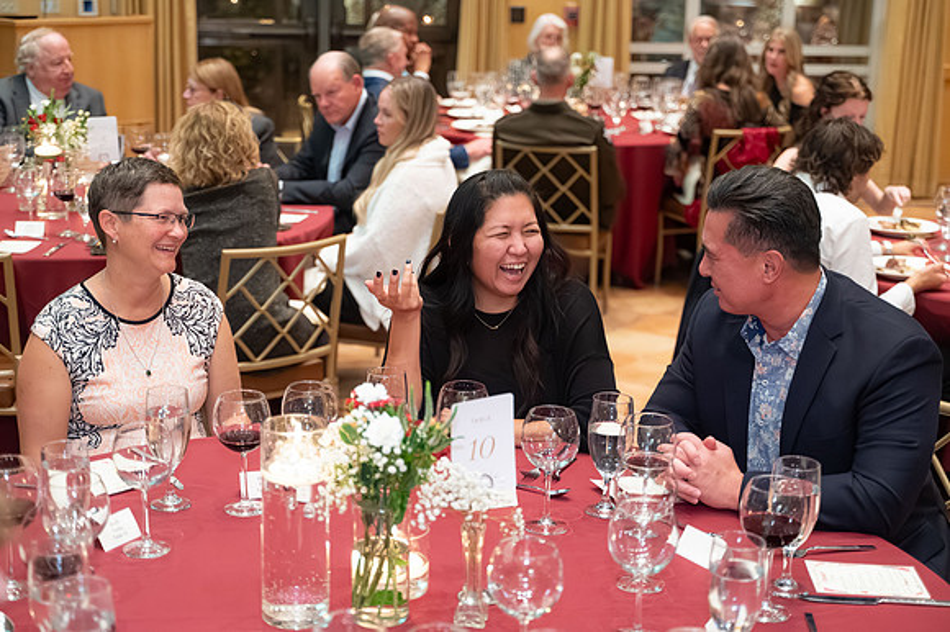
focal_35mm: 60
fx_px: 1582
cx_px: 444
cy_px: 337
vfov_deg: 22.6
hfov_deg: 33.4
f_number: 2.8
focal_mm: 55
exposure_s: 1/125
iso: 8000
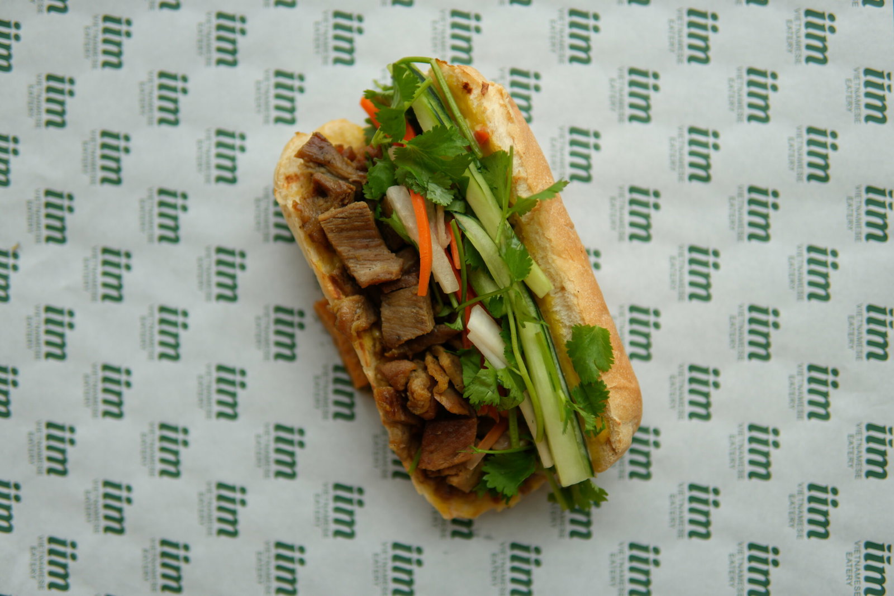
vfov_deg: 29.9
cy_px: 298
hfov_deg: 43.6
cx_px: 447
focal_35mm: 45
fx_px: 1118
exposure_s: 1/50
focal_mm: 30
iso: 160
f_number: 1.4
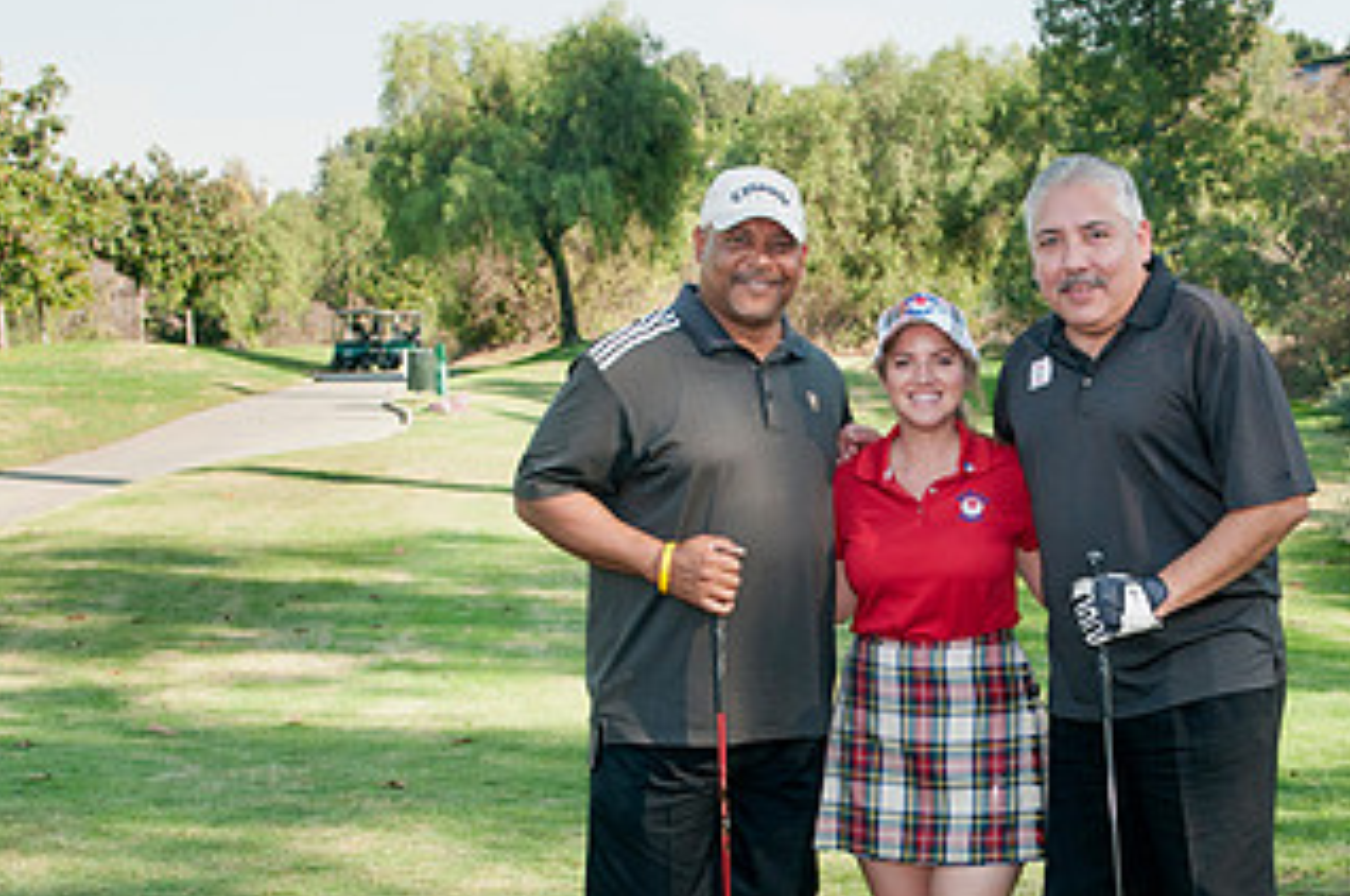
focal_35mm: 63
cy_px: 665
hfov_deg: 31.5
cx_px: 955
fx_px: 2359
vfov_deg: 21.3
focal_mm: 23
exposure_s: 1/125
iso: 250
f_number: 5.6
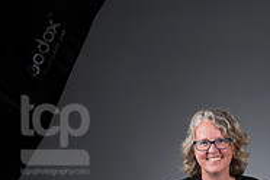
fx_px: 1455
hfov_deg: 10.6
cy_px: 290
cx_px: 215
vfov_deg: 6.9
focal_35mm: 194
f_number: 5.6
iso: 160
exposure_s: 1/250
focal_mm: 80
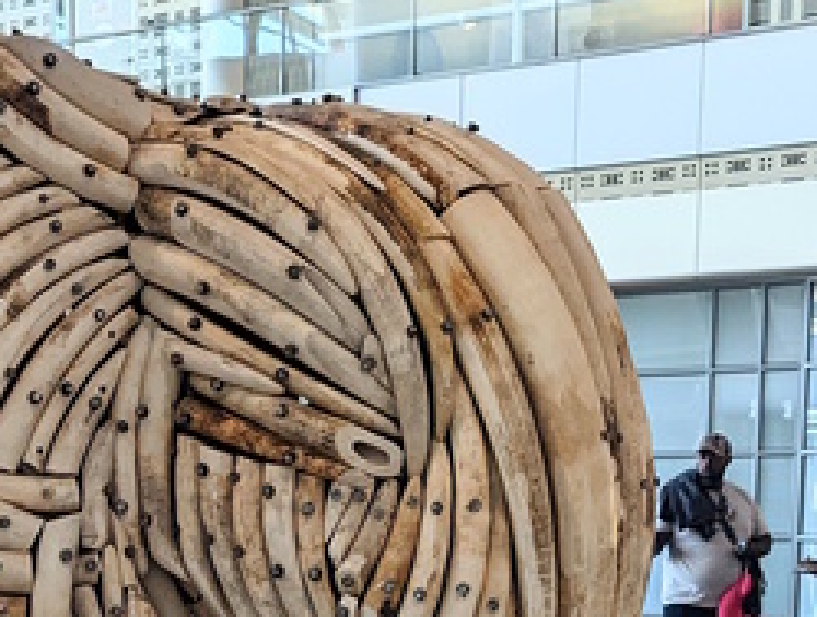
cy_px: 758
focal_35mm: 77
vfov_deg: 18.2
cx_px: 115
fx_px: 1822
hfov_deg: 24.7
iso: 80
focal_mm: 6.81
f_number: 1.85
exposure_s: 1/100
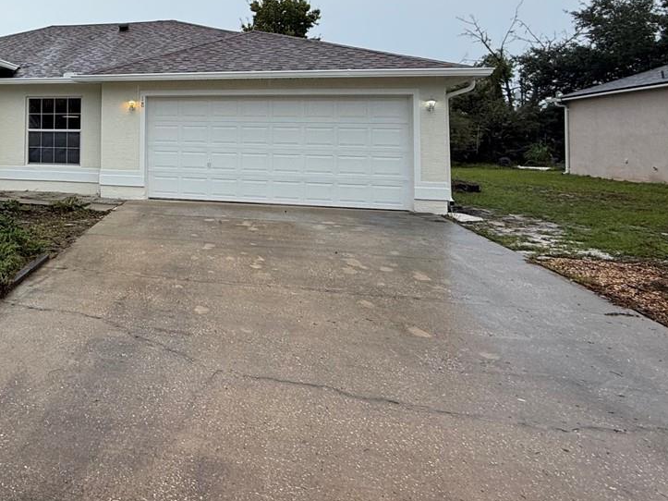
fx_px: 598
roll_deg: -0.7
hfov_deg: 50.4
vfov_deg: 43.7
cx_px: 44
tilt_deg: +2.8
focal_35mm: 31
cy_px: 115
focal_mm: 2.22
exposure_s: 1/215
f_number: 2.2
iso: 40
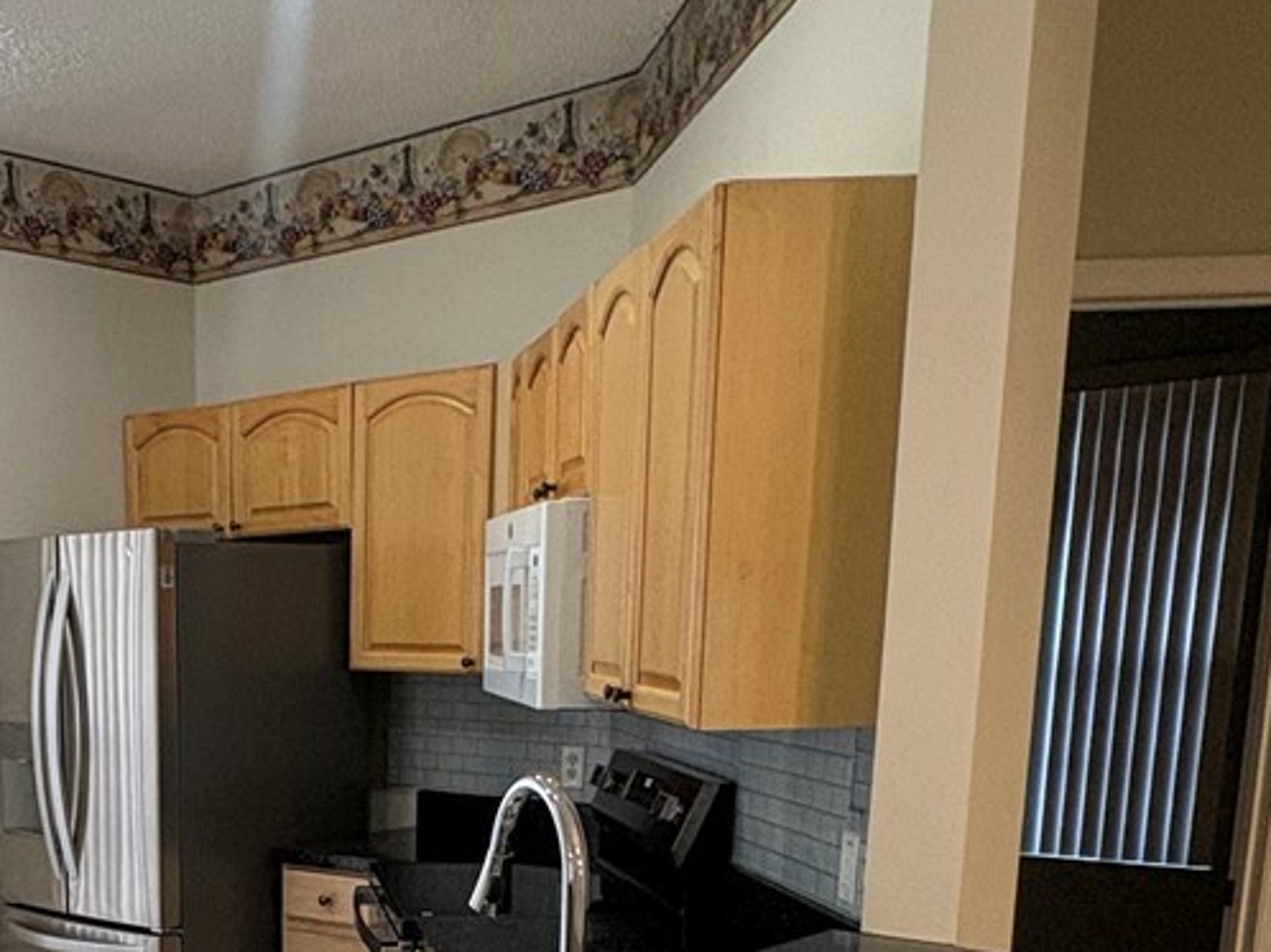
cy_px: 988
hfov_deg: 39.8
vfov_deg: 29.6
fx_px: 1651
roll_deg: +1.2
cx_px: 194
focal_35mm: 45
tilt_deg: -12.4
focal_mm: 2.22
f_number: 2.2
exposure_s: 1/120
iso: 250
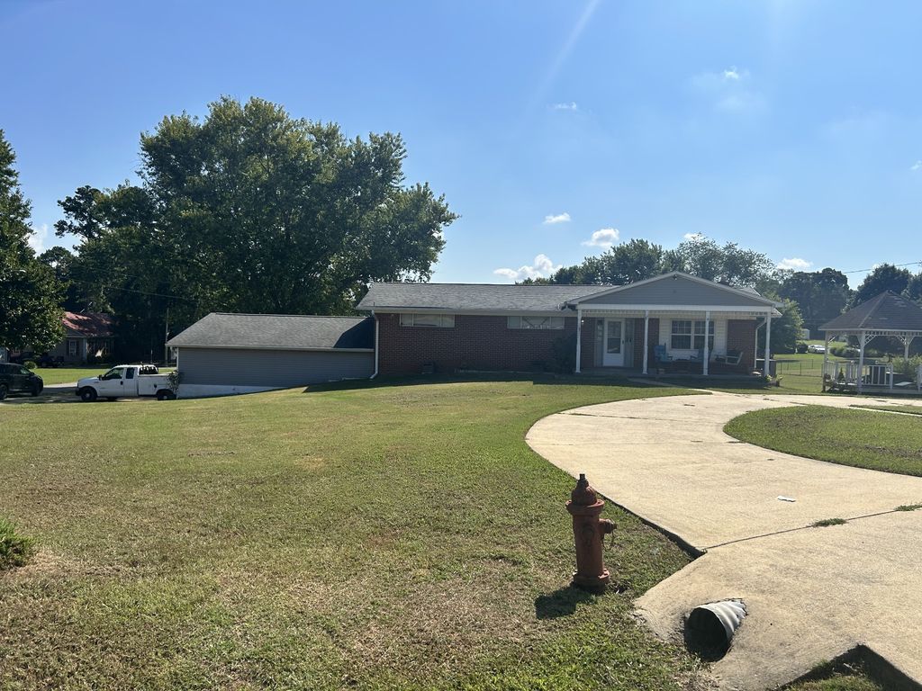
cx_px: 461
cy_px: 346
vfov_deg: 53.1
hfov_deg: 67.3
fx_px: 693
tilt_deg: -1.4
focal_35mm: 26
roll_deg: -1.2
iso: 50
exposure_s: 1/6993
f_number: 1.5
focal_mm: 5.7
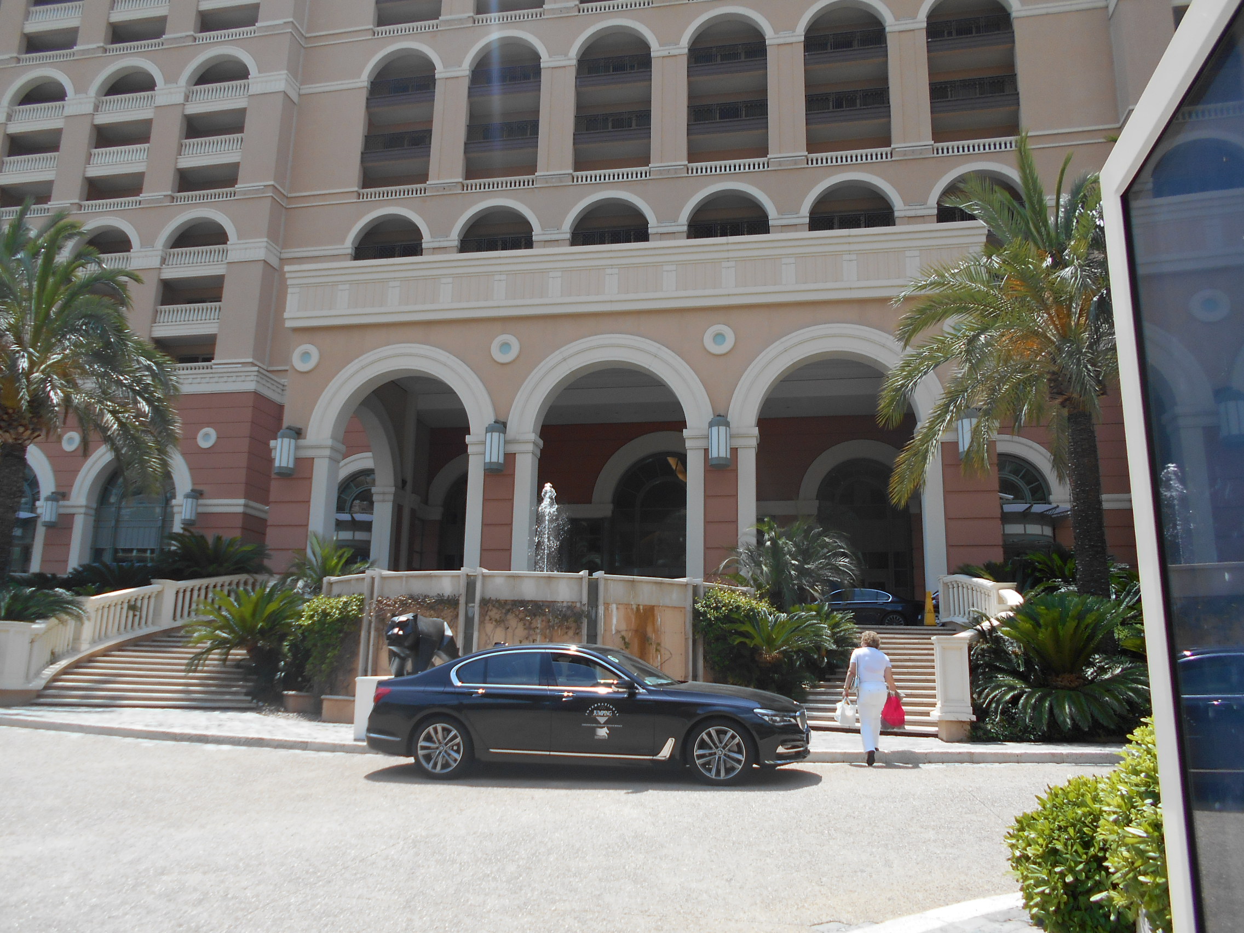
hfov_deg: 67.3
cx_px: 622
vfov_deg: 53.1
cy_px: 466
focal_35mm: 26
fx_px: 934
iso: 80
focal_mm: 4.6
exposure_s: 1/640
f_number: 3.2
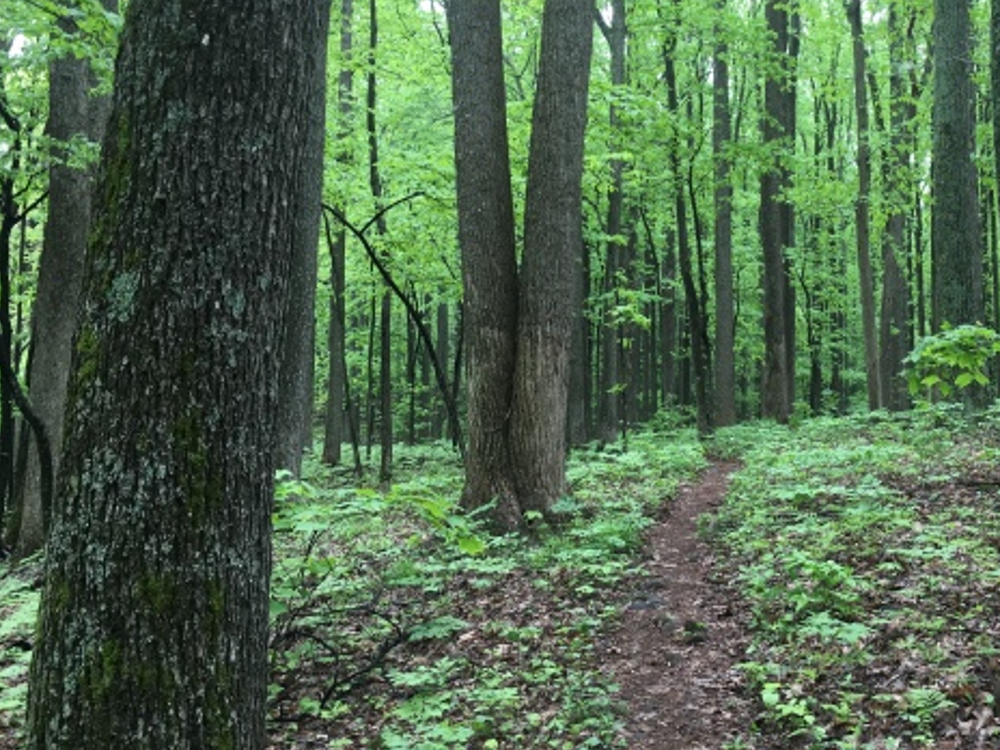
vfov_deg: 35.5
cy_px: 235
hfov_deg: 45.9
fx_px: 1156
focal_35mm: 40
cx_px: 683
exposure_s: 1/120
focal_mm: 4.15
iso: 32
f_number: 2.2
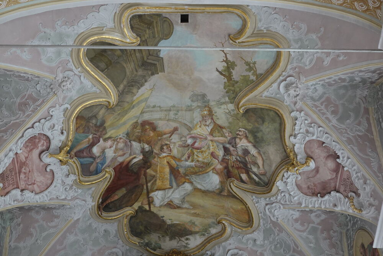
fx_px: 489
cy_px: 128
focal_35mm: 46
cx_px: 192
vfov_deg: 29.3
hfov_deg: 42.7
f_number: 4
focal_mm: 16.86
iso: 800
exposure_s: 1/50
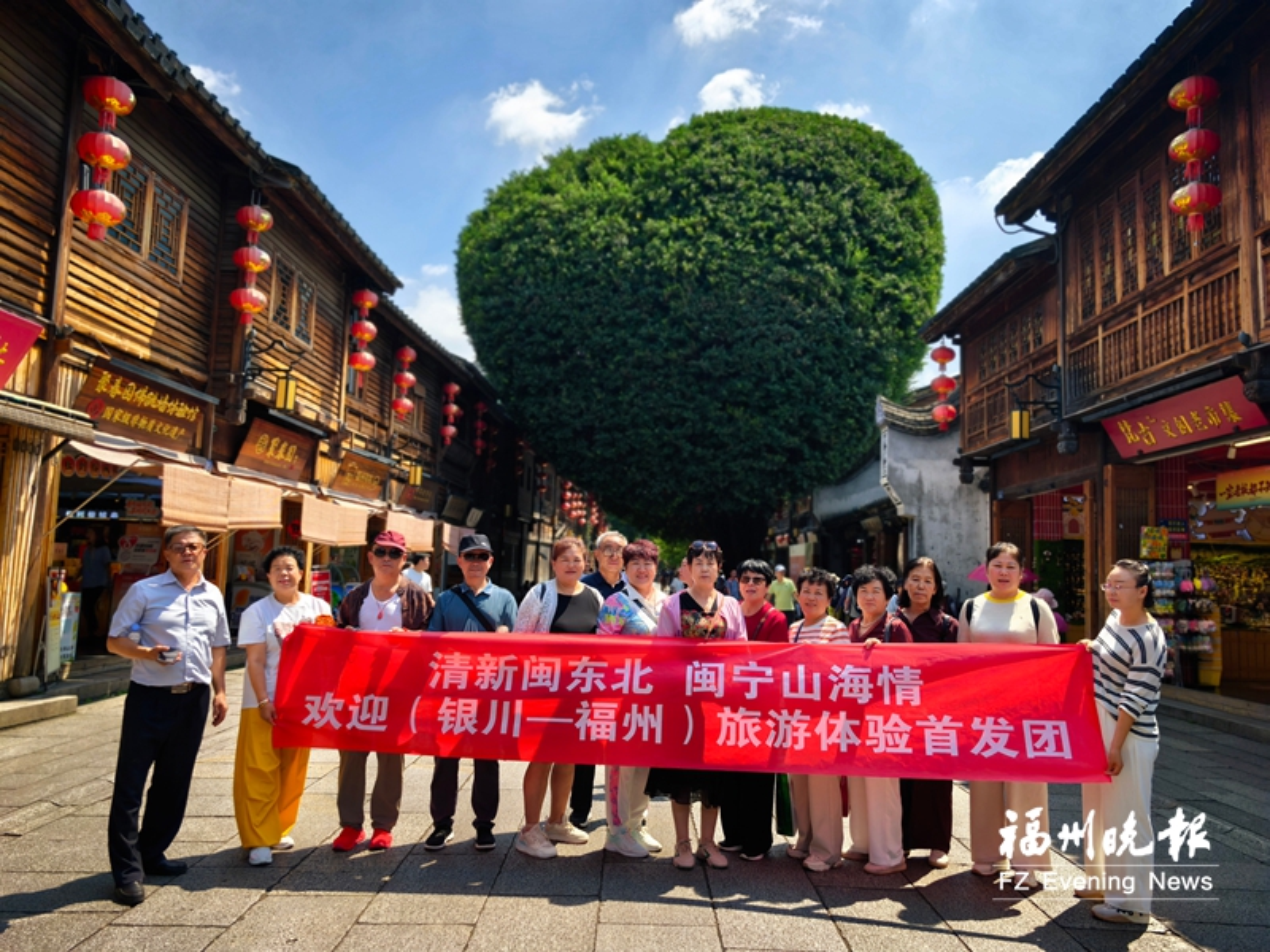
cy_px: 476
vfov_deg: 56.8
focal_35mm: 24
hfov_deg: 71.6
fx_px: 881
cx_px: 635
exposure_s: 1/3311
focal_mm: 6.98
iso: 50
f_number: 2
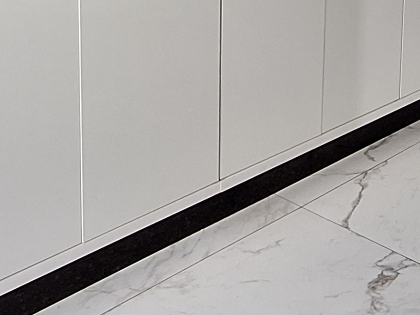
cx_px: 238
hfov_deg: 32.6
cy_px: -89
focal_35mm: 59
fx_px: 716
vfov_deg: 22.4
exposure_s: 1/40
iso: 100
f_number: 2.2
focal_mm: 1.74
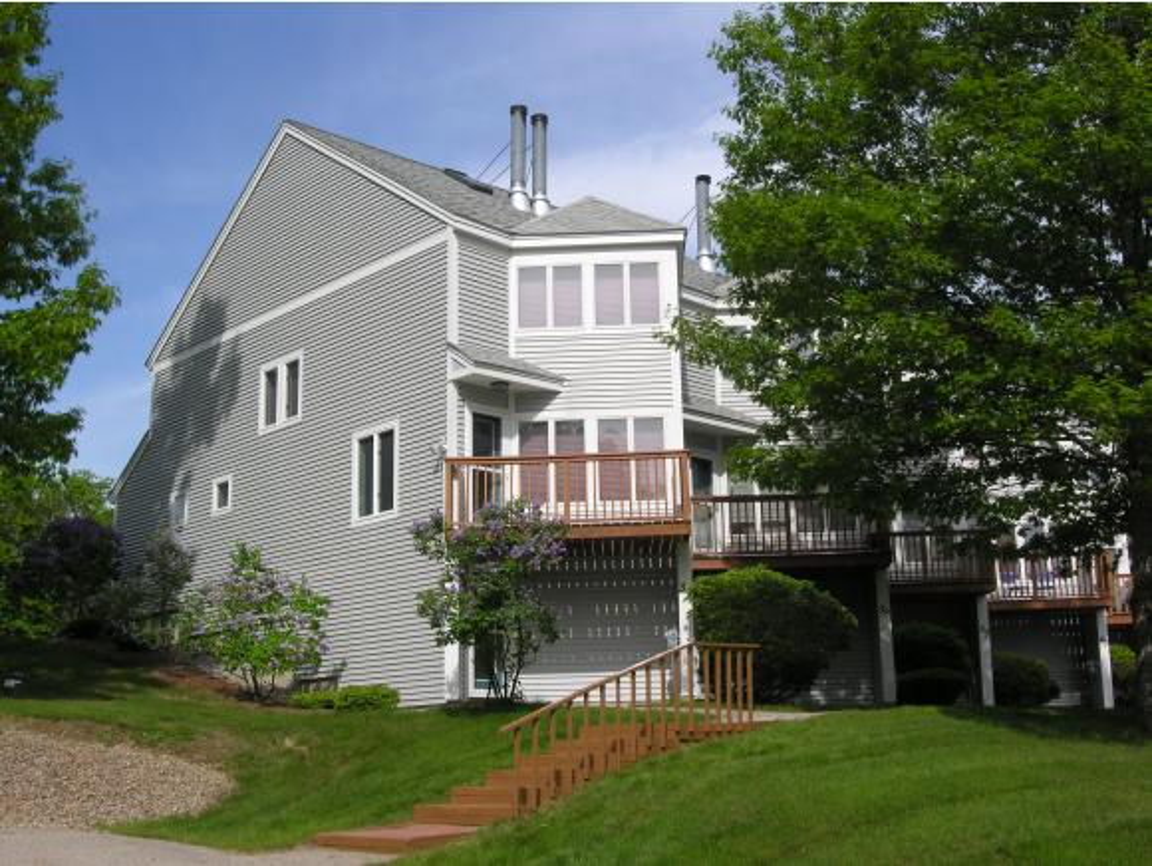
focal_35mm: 42
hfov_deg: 44.8
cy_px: 433
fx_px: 1399
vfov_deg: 34.4
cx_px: 576
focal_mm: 10.7
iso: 50
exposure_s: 1/227
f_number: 6.5
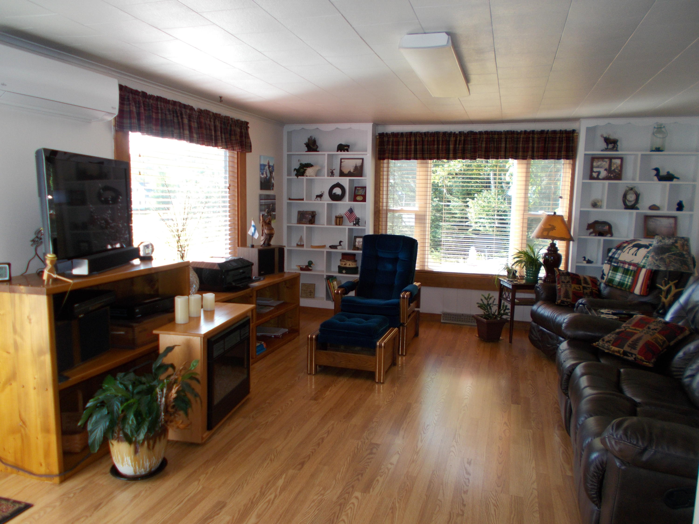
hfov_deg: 67.3
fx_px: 525
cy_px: 262
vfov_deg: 53.1
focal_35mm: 26
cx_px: 350
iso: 80
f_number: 3.2
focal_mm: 4.6
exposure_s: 1/50
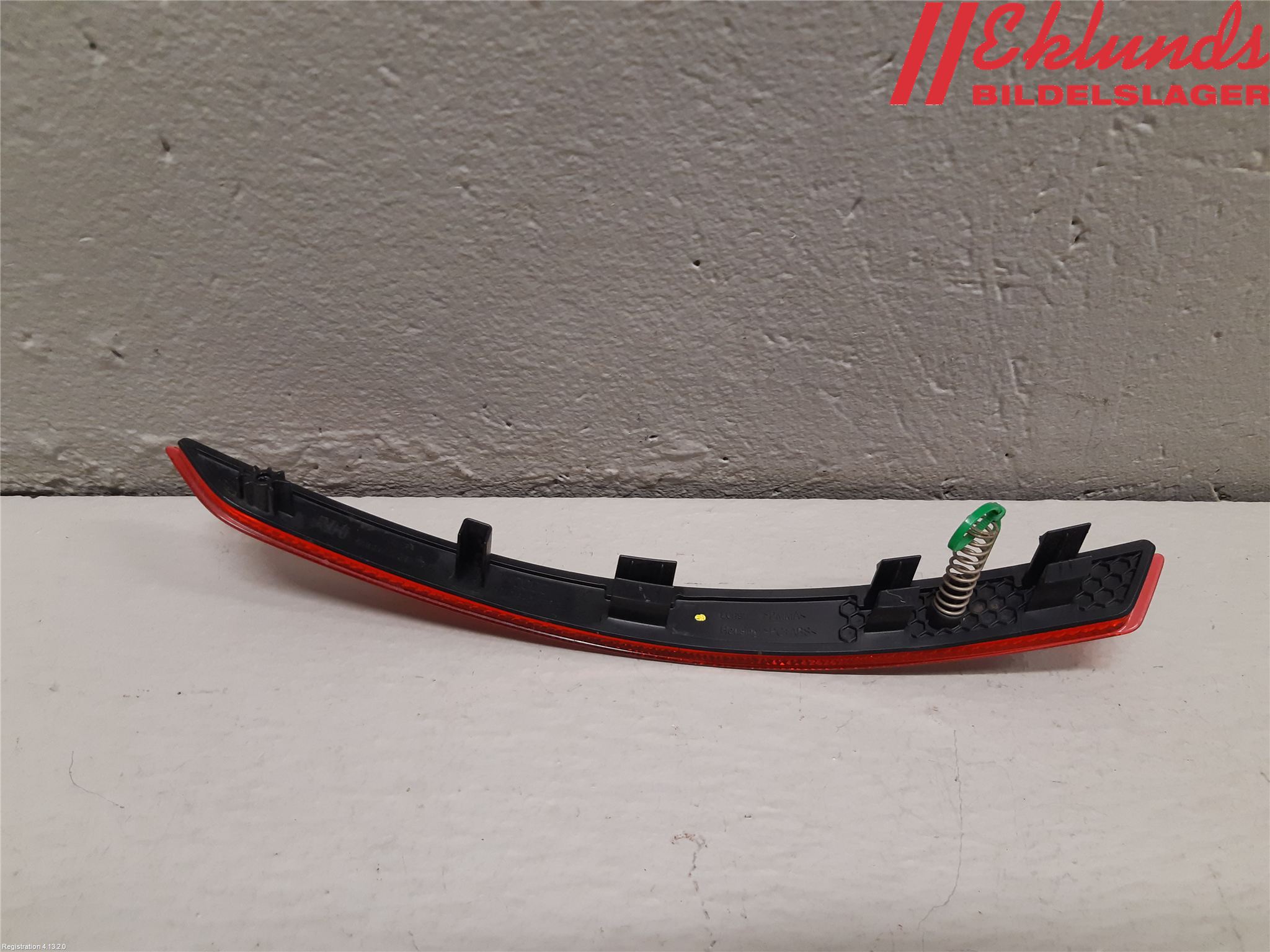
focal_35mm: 26
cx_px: 635
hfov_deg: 67.3
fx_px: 954
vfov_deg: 53.1
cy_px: 476
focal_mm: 3.93
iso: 160
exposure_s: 1/50
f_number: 1.7
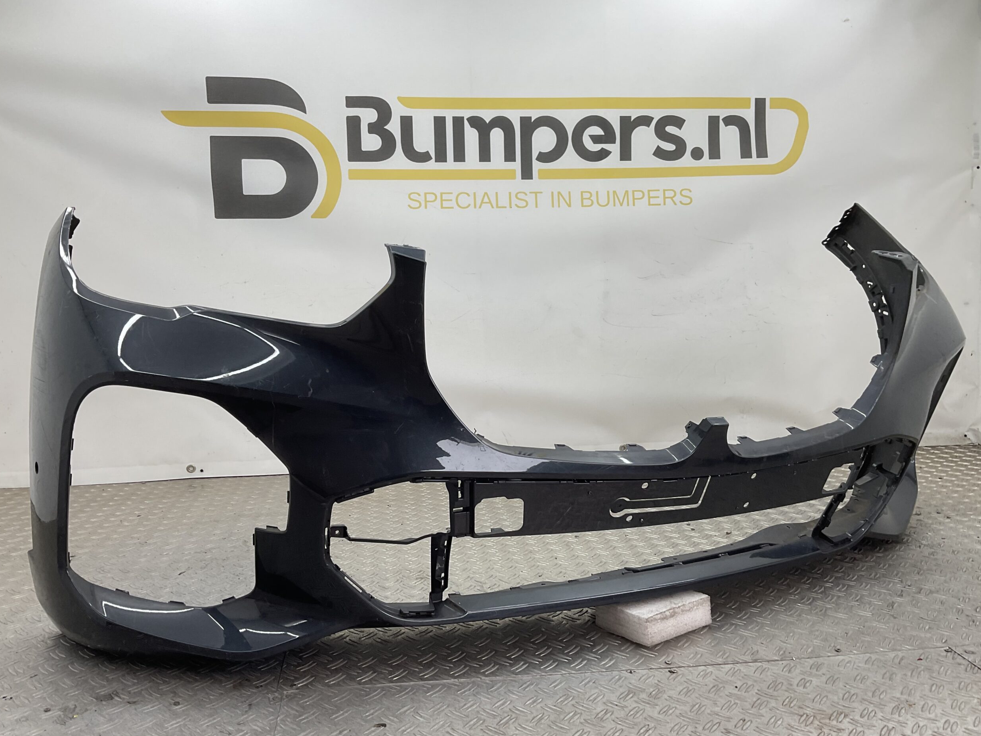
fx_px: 850
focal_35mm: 30
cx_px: 483
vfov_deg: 46.8
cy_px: 372
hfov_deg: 60.0
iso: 20
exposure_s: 1/120
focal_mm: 3
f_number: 1.8
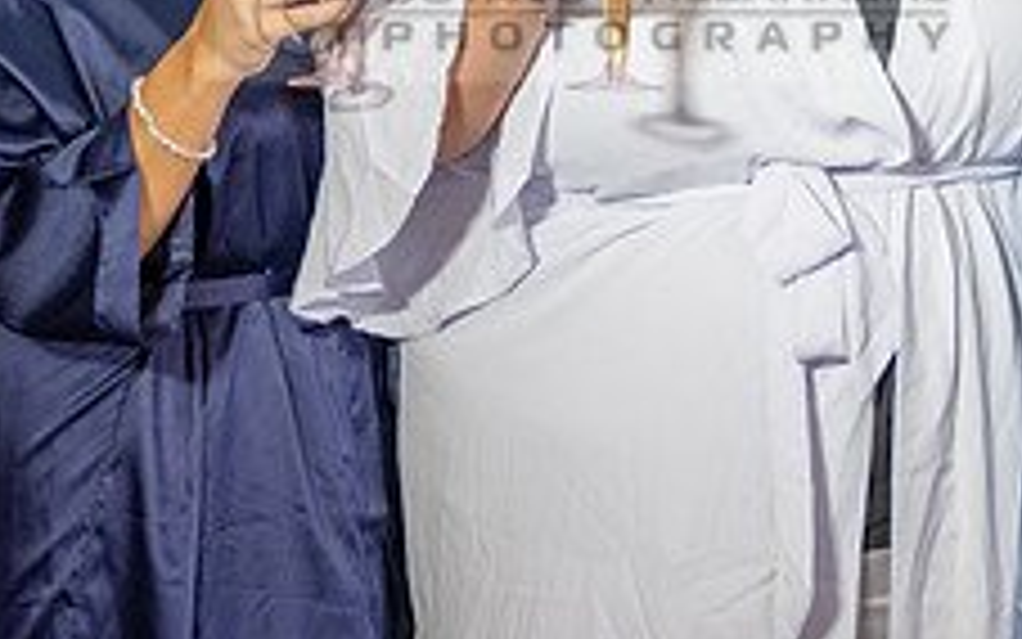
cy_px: -111
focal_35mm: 92
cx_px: 737
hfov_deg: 22.4
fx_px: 2563
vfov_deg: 13.8
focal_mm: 32.2
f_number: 2.8
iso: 800
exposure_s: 1/80
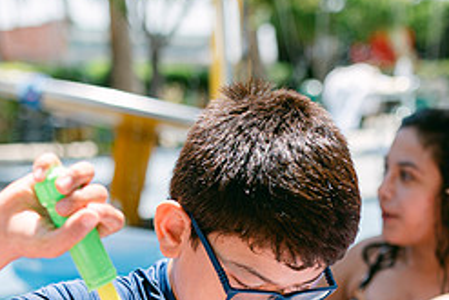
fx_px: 1036
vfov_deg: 16.2
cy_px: 295
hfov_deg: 24.5
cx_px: 238
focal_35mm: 83
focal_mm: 35
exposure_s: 1/1600
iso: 100
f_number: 2
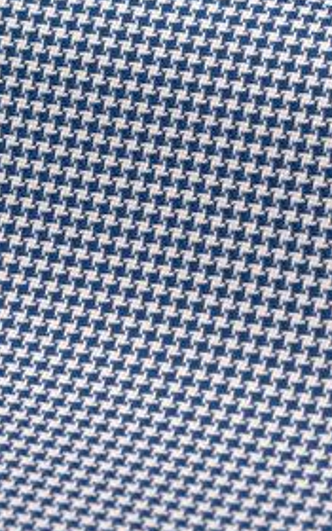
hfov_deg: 7.0
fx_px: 2707
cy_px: 160
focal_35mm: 187
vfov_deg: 11.2
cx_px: 229
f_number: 8
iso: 100
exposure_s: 1/160
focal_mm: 85
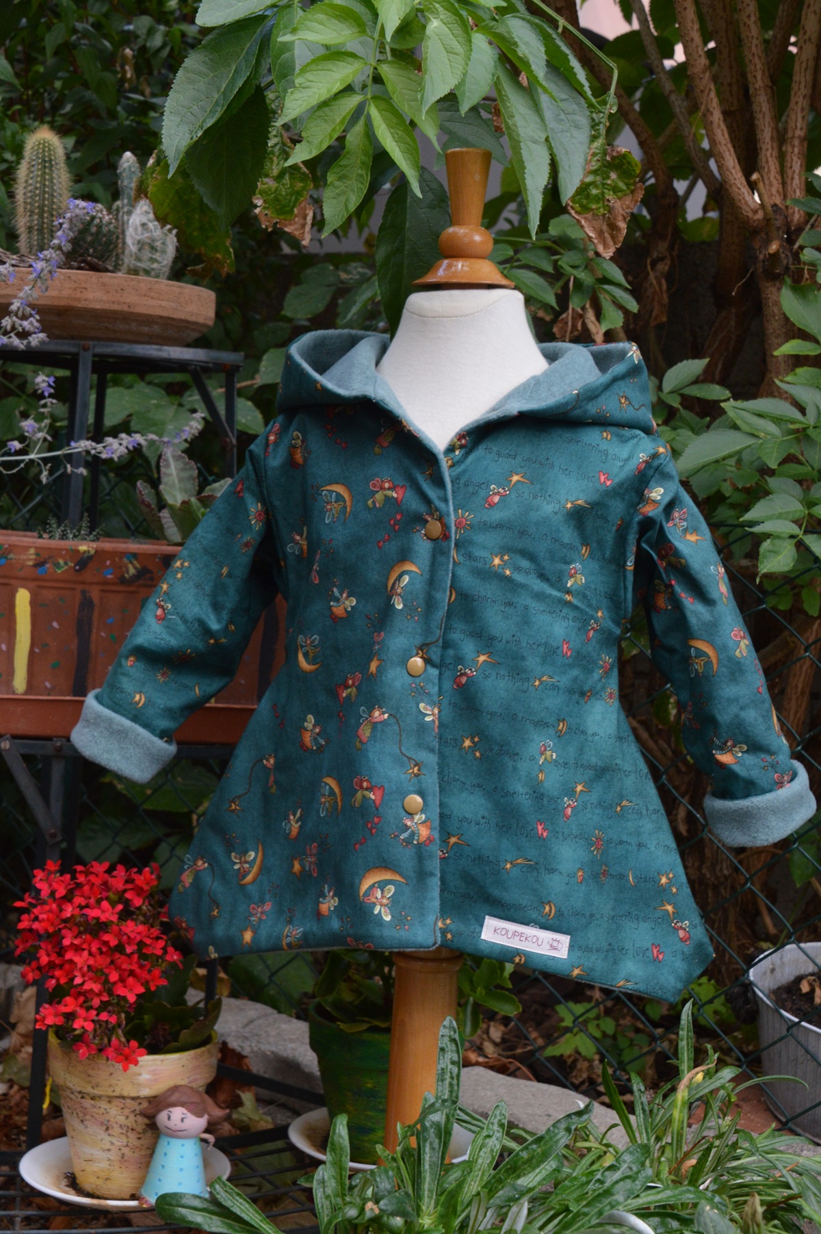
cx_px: 410
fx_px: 1644
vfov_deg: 41.1
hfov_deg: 28.0
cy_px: 617
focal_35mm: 48
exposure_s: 1/160
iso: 800
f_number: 6.3
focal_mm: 32
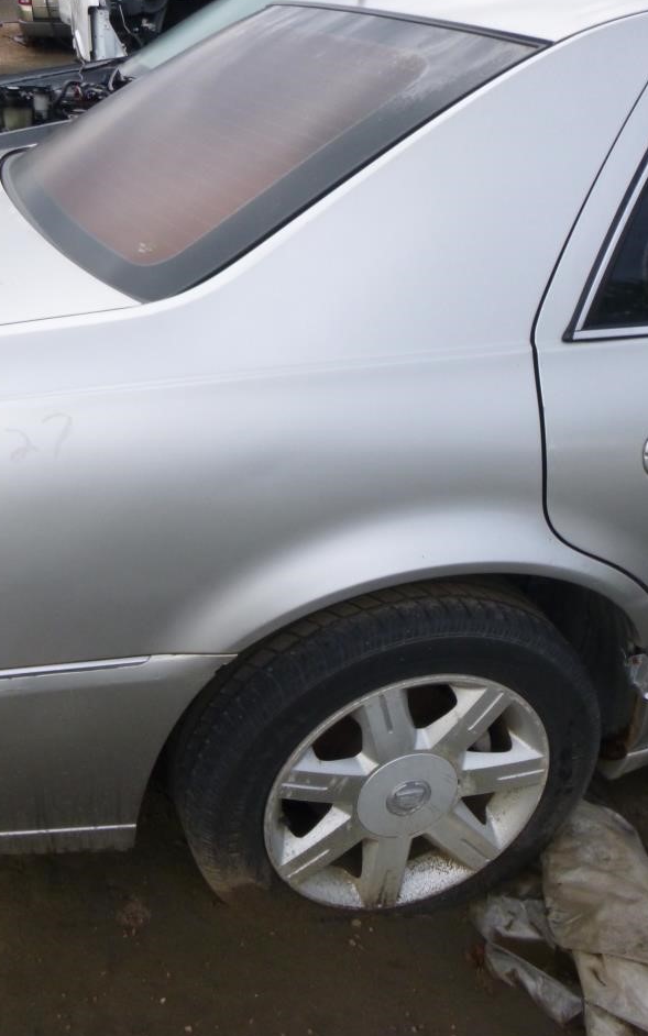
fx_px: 1017
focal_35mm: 36
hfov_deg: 34.5
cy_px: 514
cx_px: 150
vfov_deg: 54.0
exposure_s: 1/60
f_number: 3.9
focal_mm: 4.5
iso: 160
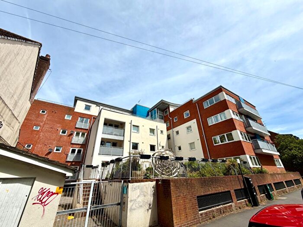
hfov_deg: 102.1
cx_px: 152
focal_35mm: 14
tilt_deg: +28.2
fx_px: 123
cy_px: 114
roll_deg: +2.3
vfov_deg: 85.7
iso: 20
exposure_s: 1/1211
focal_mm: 2.22
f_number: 2.2
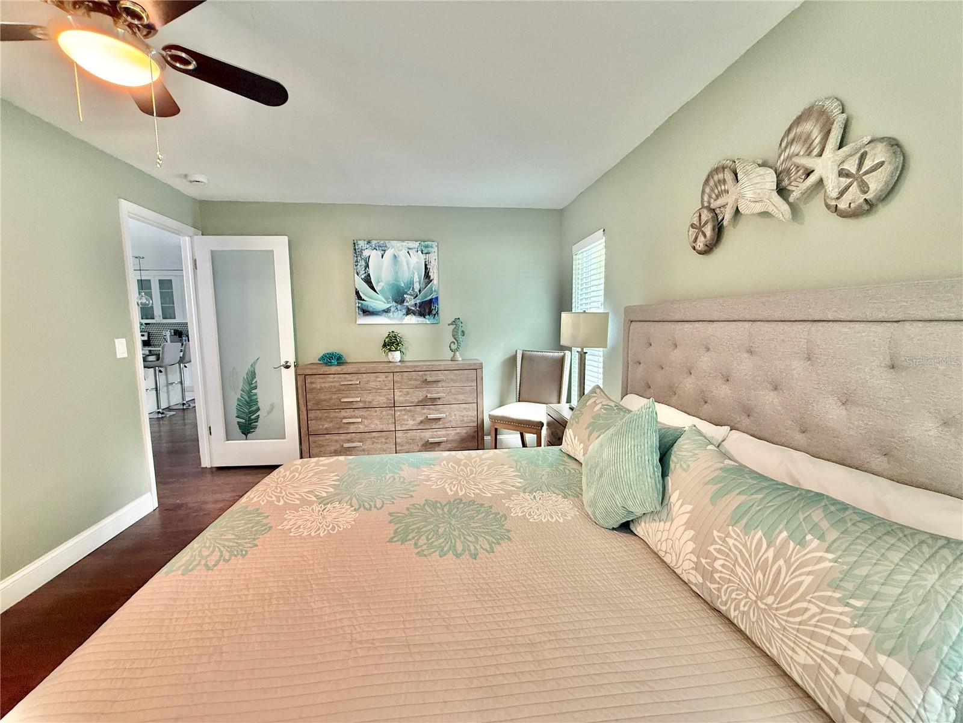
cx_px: 482
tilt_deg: -4.7
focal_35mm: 14
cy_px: 362
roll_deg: +0.3
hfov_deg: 102.1
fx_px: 389
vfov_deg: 85.7
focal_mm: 2.22
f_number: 2.2
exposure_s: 1/60
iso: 400
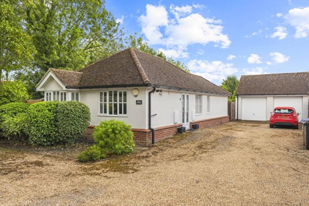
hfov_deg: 67.4
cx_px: 154
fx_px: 232
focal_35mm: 27
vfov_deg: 47.9
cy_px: 103
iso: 320
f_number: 7.1
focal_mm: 27
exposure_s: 1/100
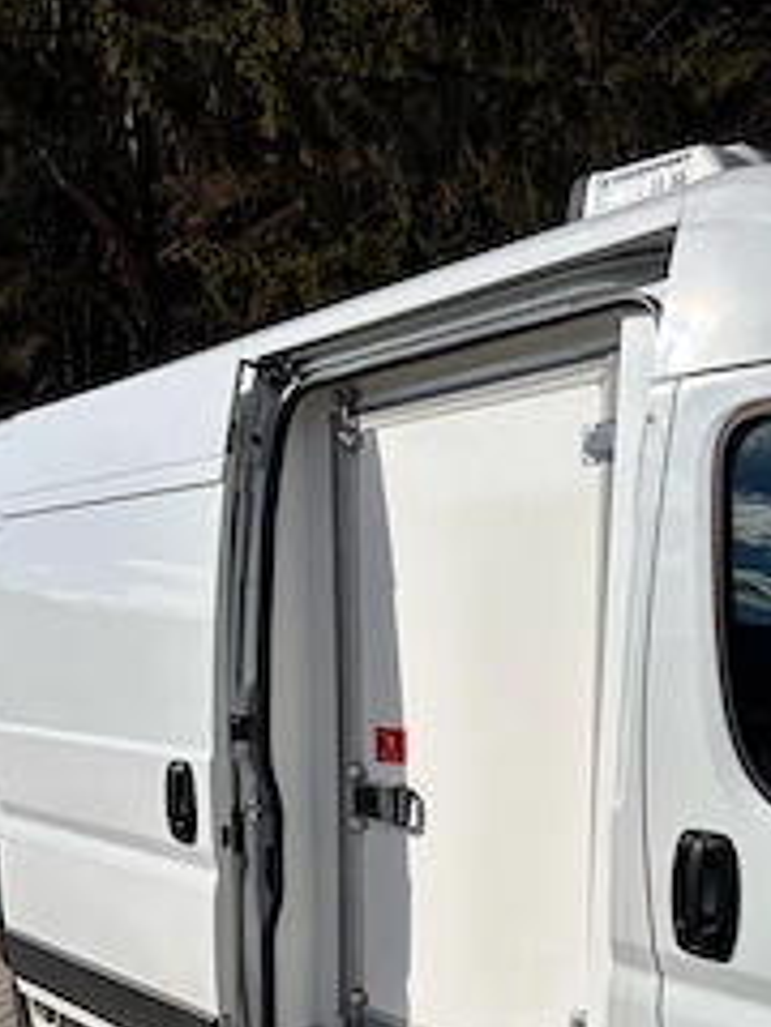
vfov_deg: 44.3
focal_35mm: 40
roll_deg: -0.3
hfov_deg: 35.5
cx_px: 531
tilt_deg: -5.0
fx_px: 1188
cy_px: 834
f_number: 1.78
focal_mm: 6.86
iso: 80
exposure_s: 1/15625
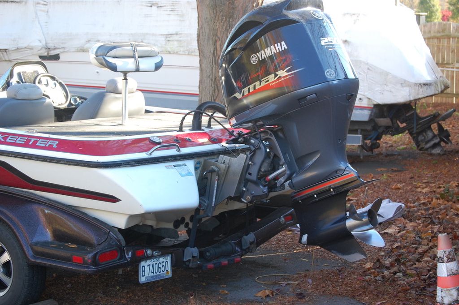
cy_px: 152
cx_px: 230
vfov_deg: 16.5
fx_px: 1051
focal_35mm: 82
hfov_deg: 24.6
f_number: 5.6
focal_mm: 55
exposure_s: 1/125
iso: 400
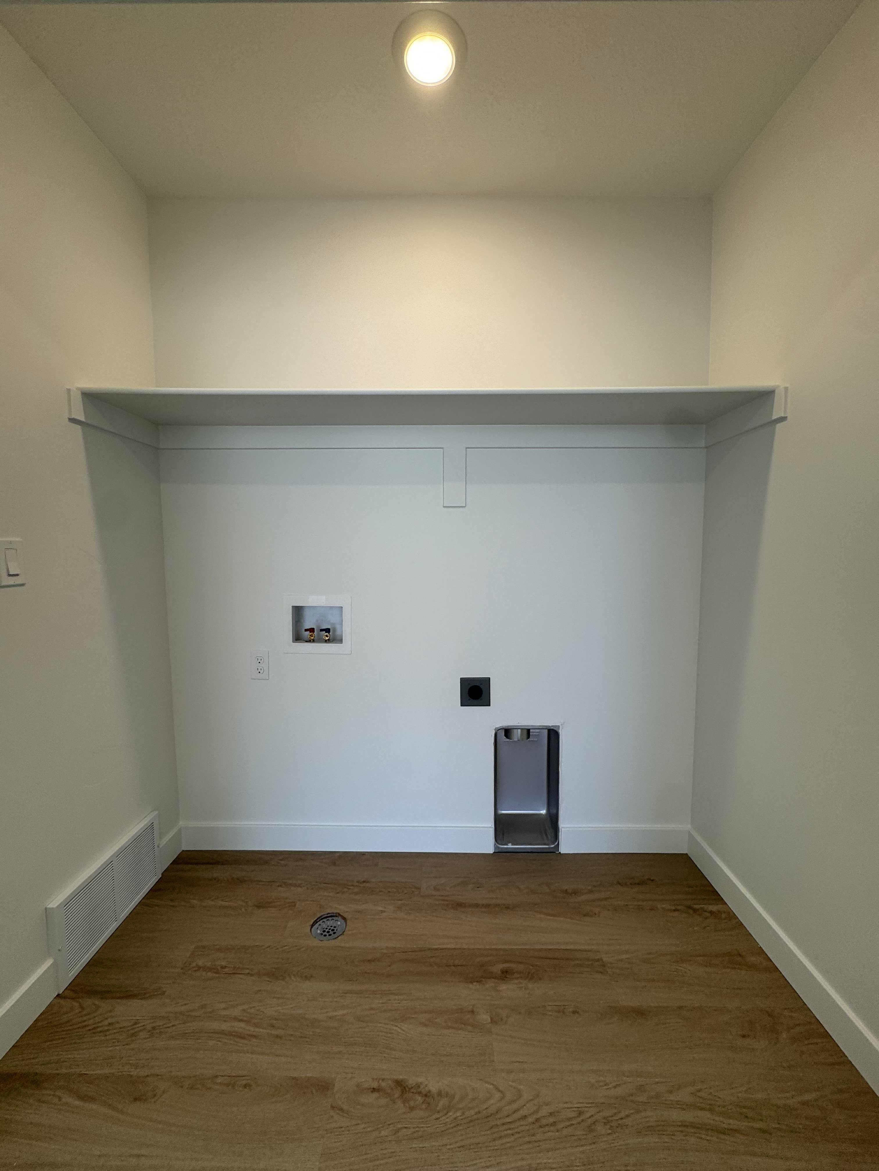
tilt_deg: -5.2
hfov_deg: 85.7
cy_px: 586
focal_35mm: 14
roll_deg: +0.9
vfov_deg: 102.1
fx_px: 474
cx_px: 440
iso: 50
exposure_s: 1/120
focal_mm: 2.22
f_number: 2.2
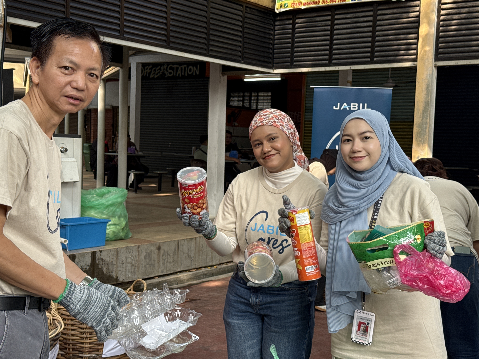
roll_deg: -2.0
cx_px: 236
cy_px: 183
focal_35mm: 49
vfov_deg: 29.7
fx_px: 678
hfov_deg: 38.9
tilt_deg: -2.6
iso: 80
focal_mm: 6.76
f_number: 1.78
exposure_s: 1/248
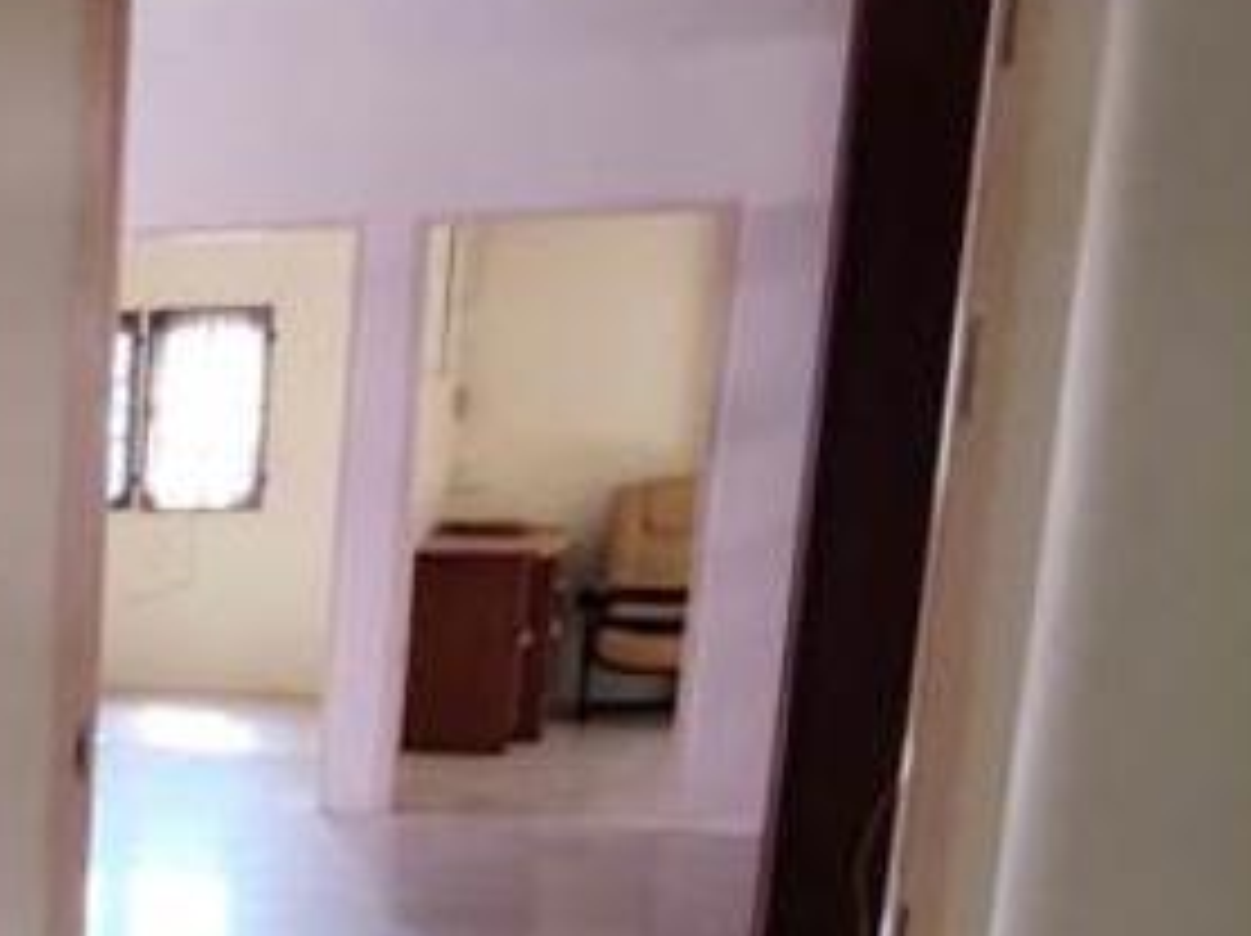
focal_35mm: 66
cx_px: -578
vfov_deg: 21.4
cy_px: 936
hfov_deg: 23.9
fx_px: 2383
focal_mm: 1.67
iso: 188
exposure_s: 1/25
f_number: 2.2
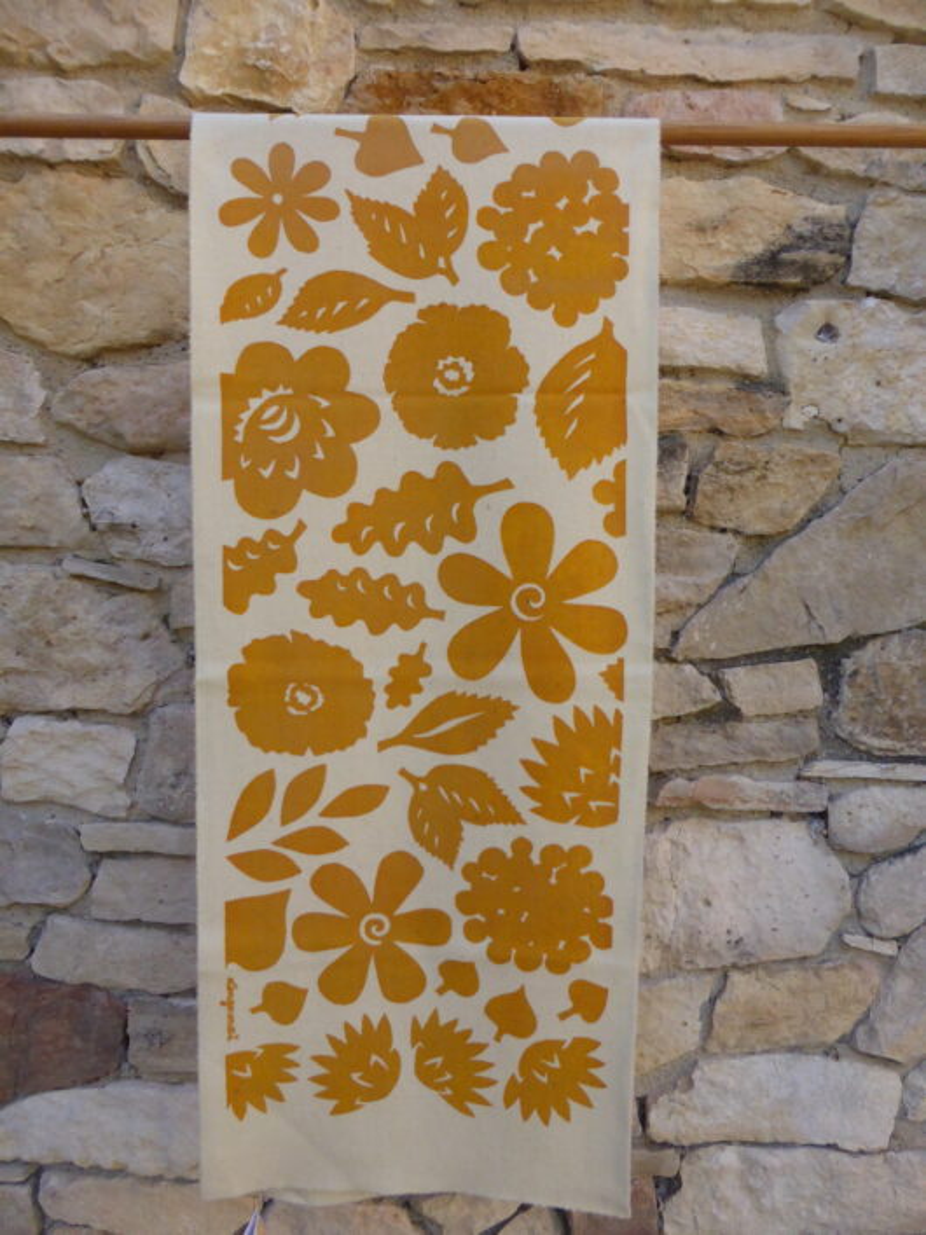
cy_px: 618
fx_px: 856
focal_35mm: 24
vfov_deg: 71.6
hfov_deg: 56.8
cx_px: 463
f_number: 3.3
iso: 400
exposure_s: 1/800
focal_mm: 4.3
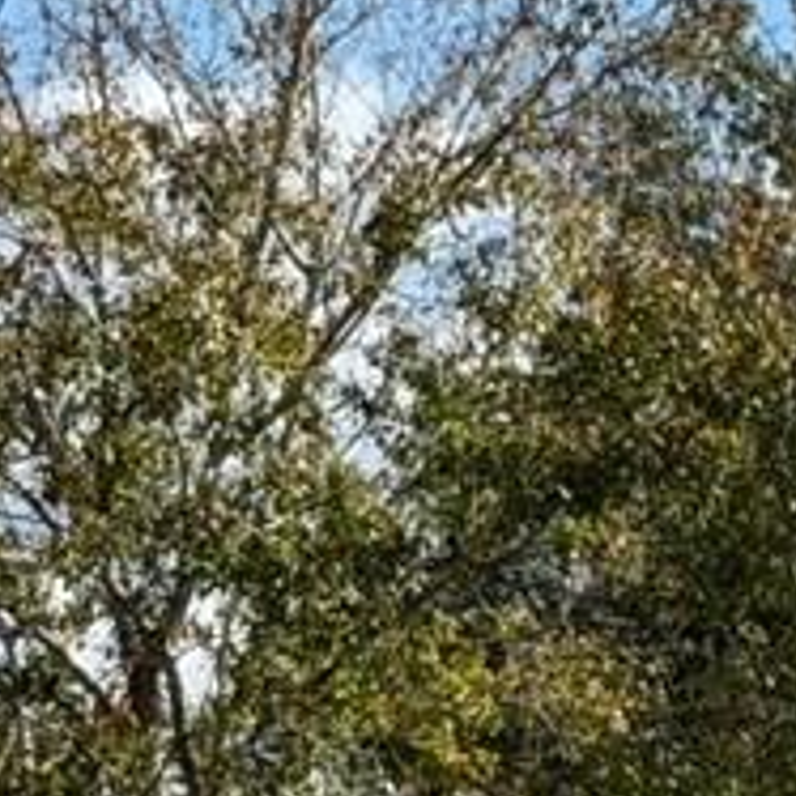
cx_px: -485
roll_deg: +1.1
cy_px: 1068
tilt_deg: +1.3
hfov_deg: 4.8
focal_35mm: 363
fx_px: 9444
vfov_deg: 4.8
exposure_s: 1/5208
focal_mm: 6.76
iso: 64
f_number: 1.78
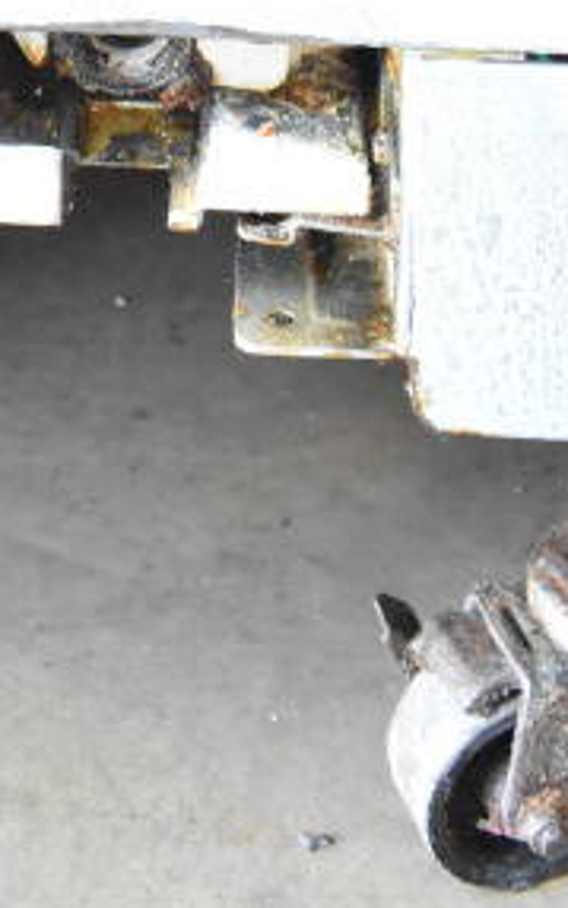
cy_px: -444
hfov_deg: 14.7
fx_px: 2177
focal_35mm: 88
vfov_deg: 20.3
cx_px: 73
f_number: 3.5
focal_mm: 18
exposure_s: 1/50
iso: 1600
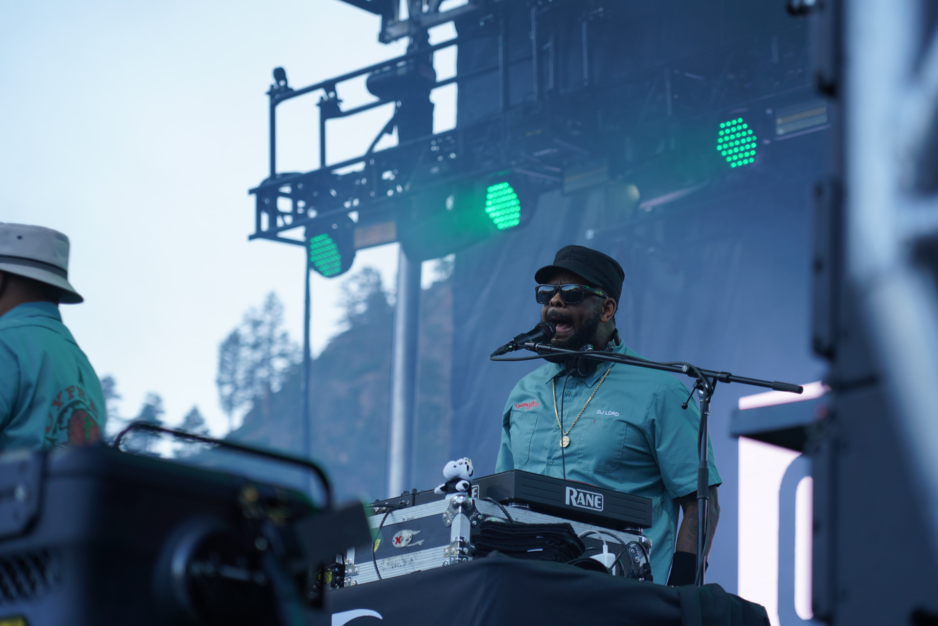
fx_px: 2736
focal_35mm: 105
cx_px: 469
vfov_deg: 13.0
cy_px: 313
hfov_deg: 19.5
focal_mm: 105
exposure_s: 1/125
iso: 125
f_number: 4
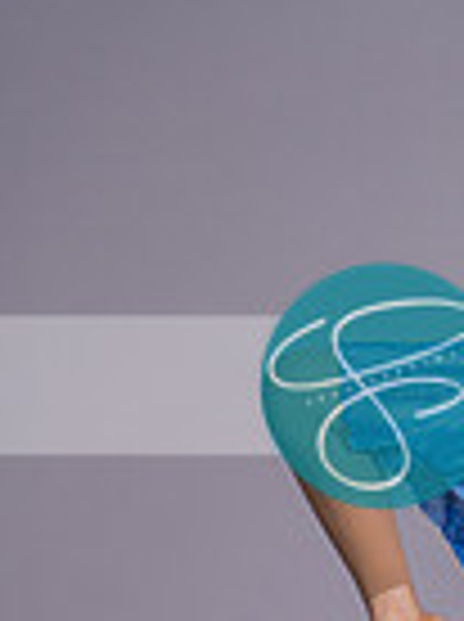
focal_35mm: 308
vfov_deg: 6.4
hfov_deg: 4.8
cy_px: 590
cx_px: 671
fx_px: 5522
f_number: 2.8
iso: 400
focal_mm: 98
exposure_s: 1/500
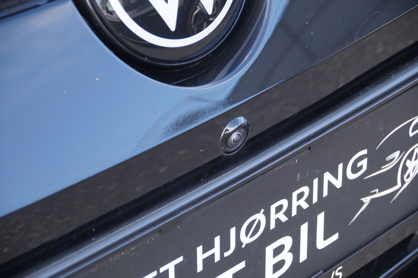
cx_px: 209
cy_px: 139
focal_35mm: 135
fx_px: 1567
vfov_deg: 10.1
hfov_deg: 15.2
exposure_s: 1/160
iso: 640
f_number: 5.6
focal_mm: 90
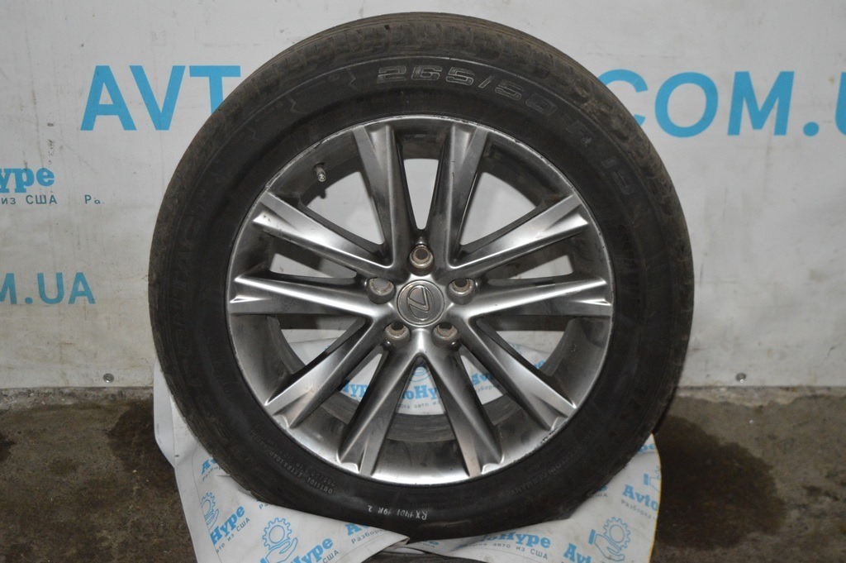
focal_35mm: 57
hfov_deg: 35.1
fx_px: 1338
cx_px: 423
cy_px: 282
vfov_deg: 23.7
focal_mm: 38
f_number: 4.8
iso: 3200
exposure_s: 1/30
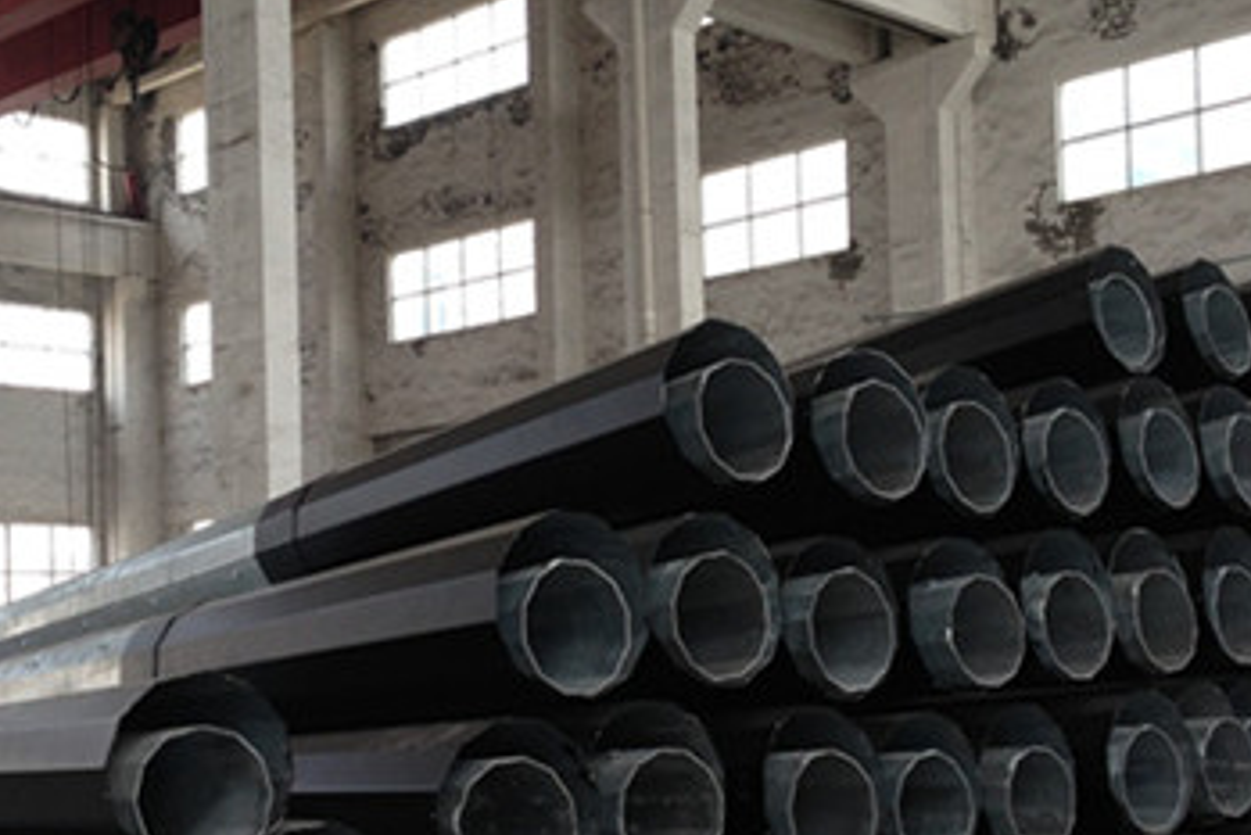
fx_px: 2051
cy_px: 563
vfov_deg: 22.9
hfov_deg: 33.9
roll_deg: +0.0
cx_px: 584
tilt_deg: +3.4
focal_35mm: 59
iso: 50
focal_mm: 4.12
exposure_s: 1/120
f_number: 2.4
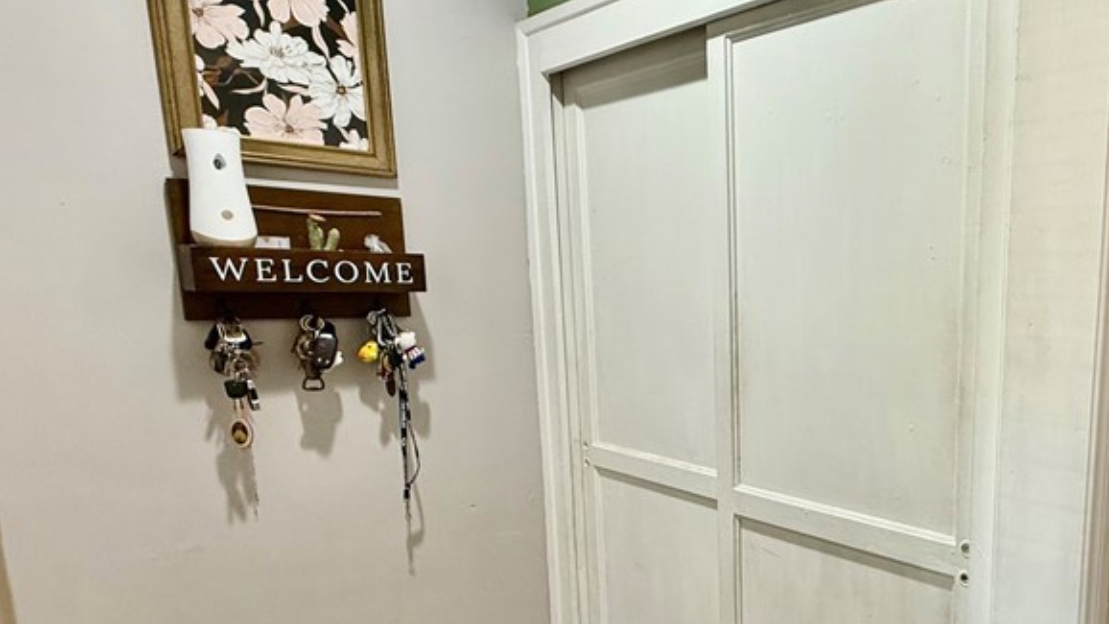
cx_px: 888
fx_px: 794
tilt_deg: -8.8
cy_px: 424
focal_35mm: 27
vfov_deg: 42.2
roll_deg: -0.7
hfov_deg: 63.7
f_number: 2.2
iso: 160
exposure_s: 1/60
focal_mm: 2.22
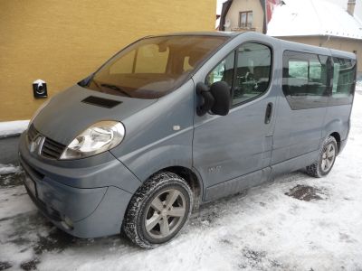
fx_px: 293
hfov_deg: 63.4
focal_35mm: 28
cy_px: 136
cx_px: 181
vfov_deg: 49.7
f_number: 3.3
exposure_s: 1/160
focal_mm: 4.7
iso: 200
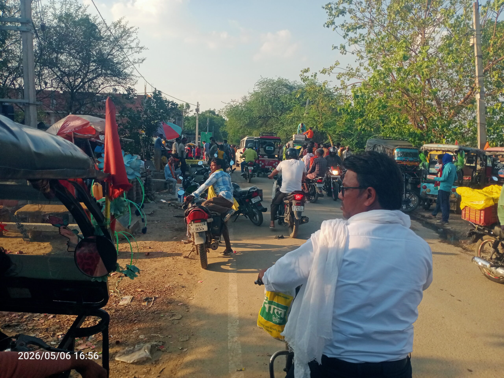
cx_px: 252
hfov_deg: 63.4
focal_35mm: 28
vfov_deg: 49.7
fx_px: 408
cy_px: 189
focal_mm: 4.05
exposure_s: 1/775
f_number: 1.8
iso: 114
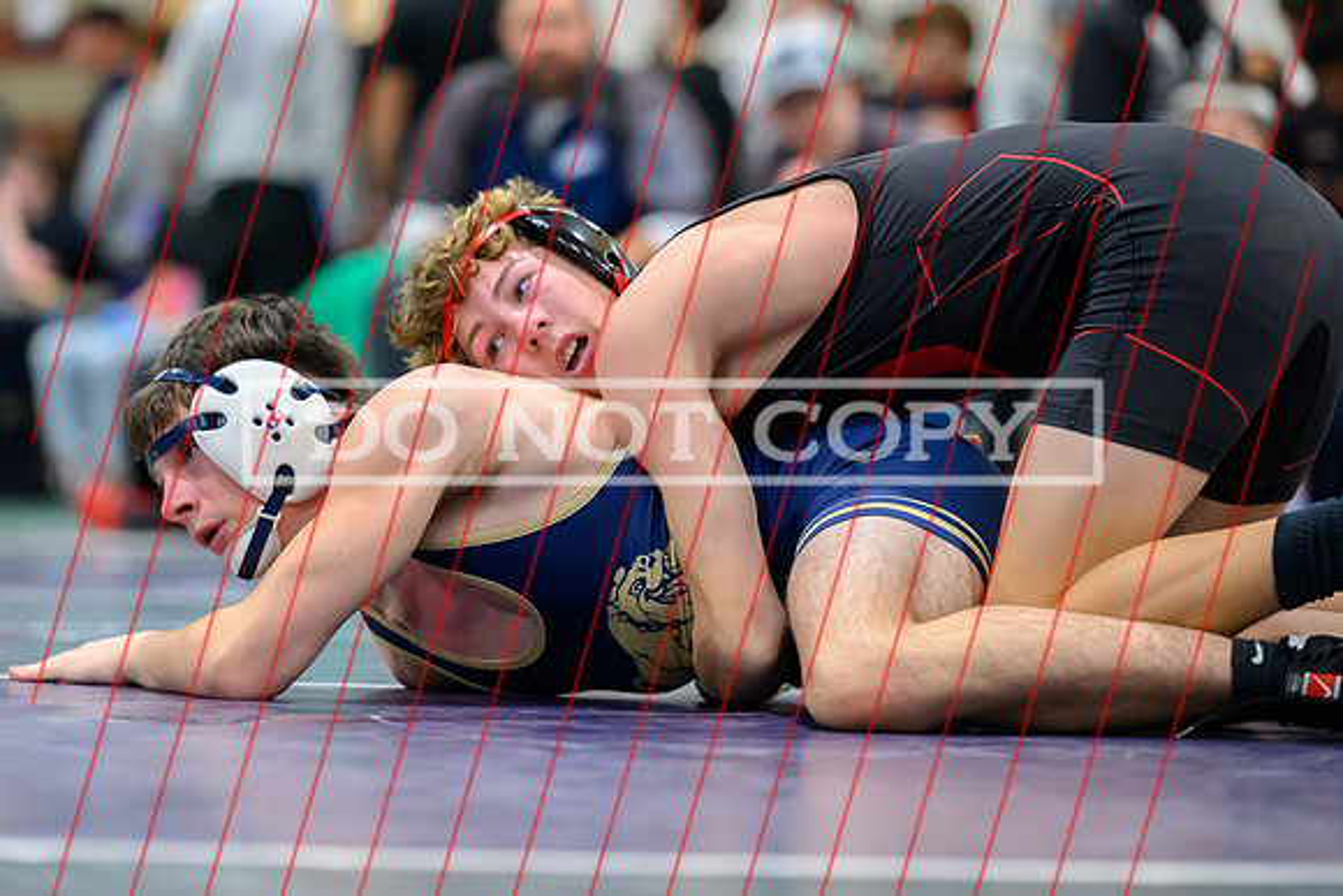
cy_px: 359
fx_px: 6175
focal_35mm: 165
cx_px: 617
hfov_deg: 12.4
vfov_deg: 8.3
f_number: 2.8
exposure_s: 1/640
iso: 6400
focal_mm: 135
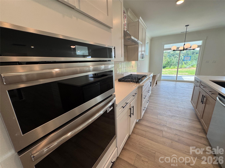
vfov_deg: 85.7
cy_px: 84
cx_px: 112
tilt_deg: -12.6
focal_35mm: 14
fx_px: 91
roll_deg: +1.9
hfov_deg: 102.1
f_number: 2.2
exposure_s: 1/120
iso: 80
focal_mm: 2.22
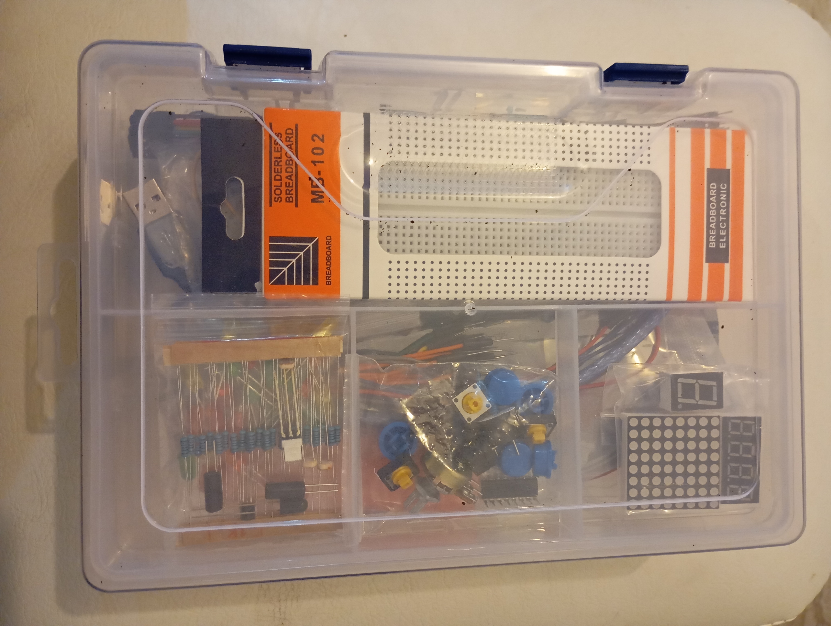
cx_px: 416
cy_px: 313
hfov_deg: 63.4
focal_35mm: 28
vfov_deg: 49.9
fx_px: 673
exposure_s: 1/20
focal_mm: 4.27
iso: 2141
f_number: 1.8
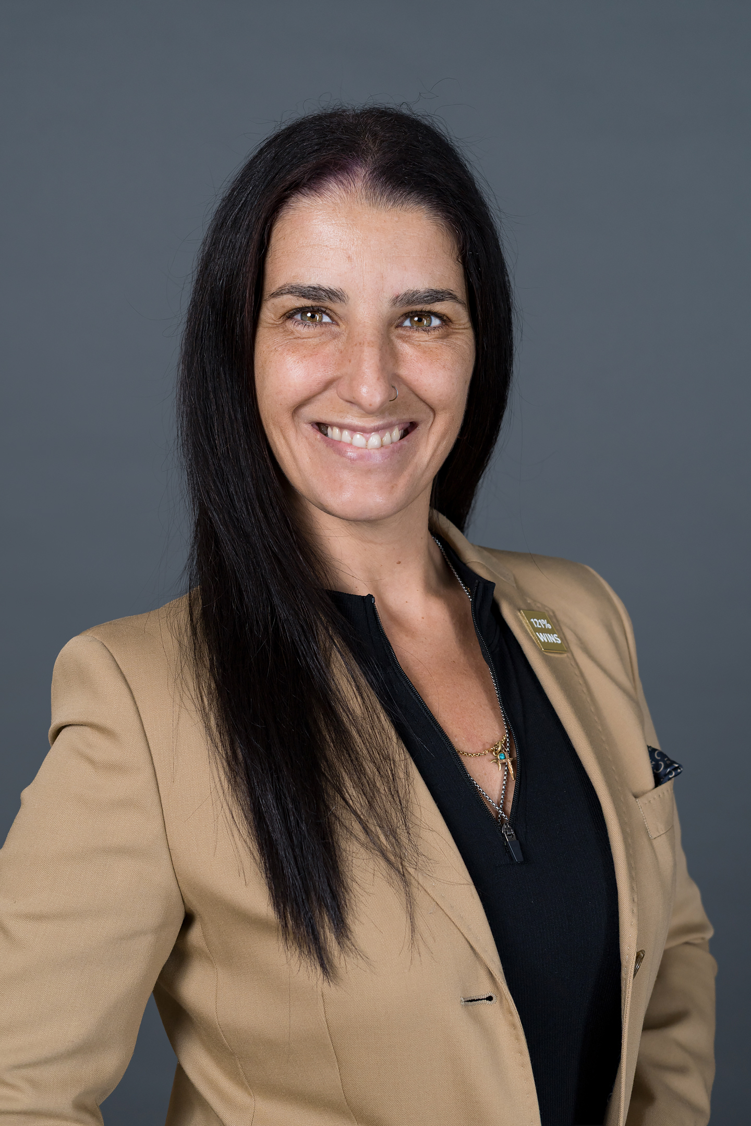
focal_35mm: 50
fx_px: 1564
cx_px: 376
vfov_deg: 39.6
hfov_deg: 27.0
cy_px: 563
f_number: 5
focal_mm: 50
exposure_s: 1/100
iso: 500
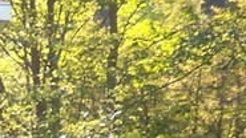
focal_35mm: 229
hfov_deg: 8.3
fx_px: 1494
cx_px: -416
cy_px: 247
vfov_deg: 5.2
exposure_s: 1/80
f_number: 3.5
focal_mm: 6.3
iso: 80
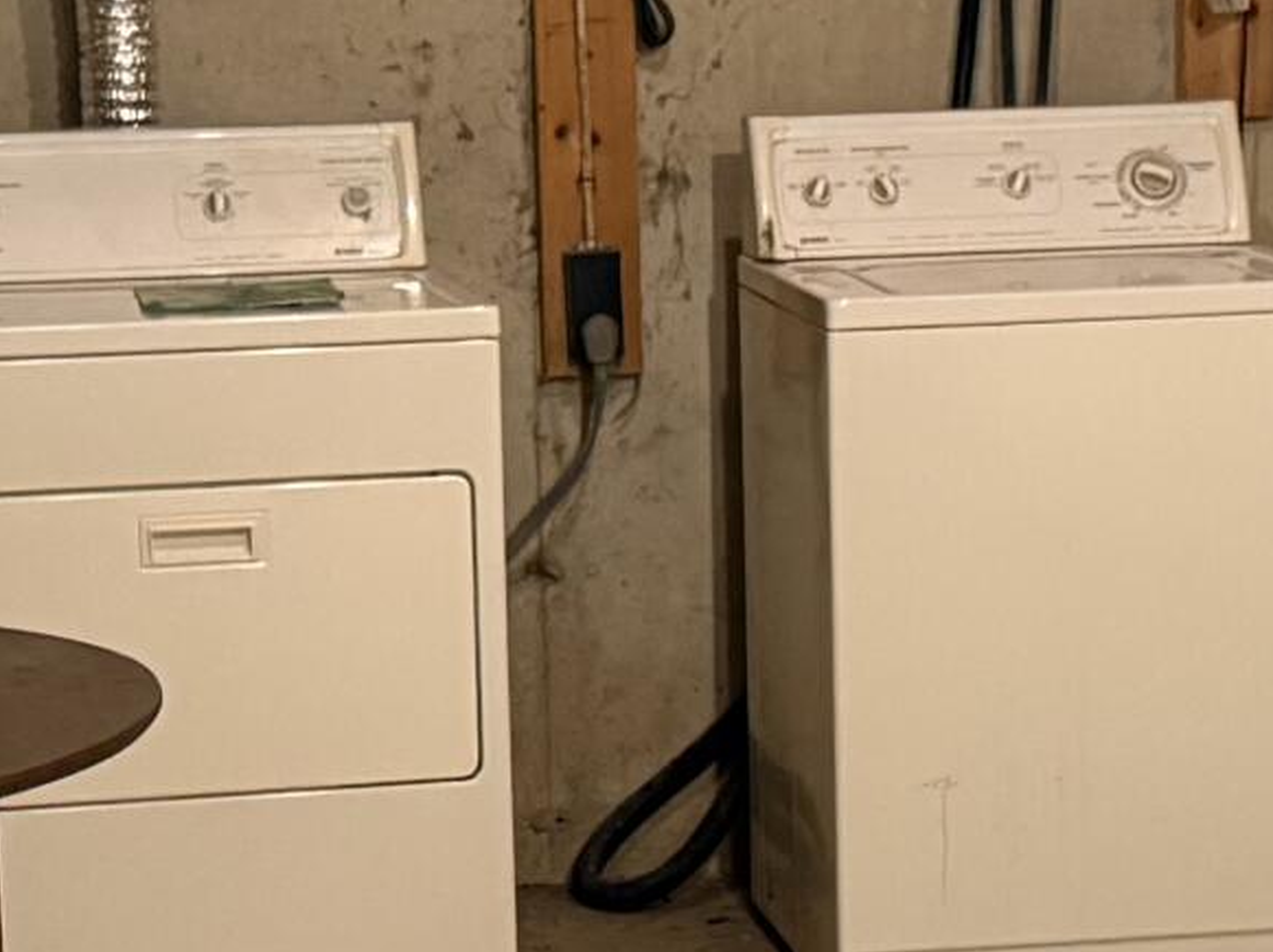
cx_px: 686
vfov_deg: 11.9
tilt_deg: -10.2
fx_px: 4557
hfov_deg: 15.9
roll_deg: +1.2
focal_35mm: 124
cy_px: 619
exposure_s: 1/40
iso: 640
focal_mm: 6.76
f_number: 1.78
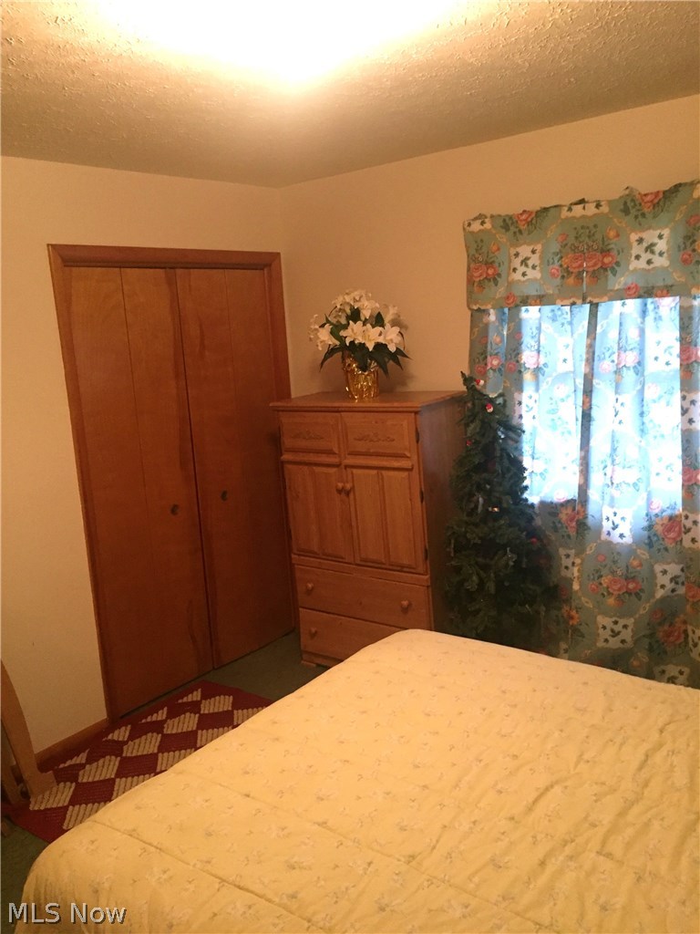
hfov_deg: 48.2
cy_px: 467
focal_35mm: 29
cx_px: 350
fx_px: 782
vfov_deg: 61.7
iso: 250
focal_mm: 4.15
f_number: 2.2
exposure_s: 1/20
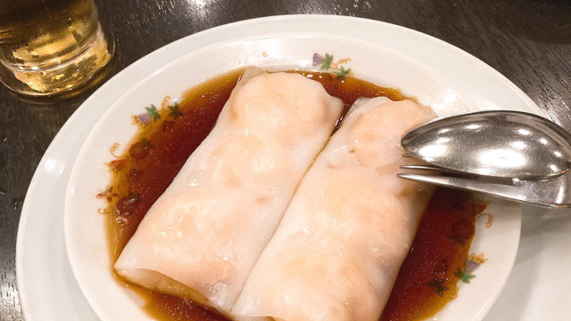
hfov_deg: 58.0
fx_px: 515
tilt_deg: -56.4
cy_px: 211
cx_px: 286
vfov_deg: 34.4
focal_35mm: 34
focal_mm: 3.3
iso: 125
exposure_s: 1/33
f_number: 2.4
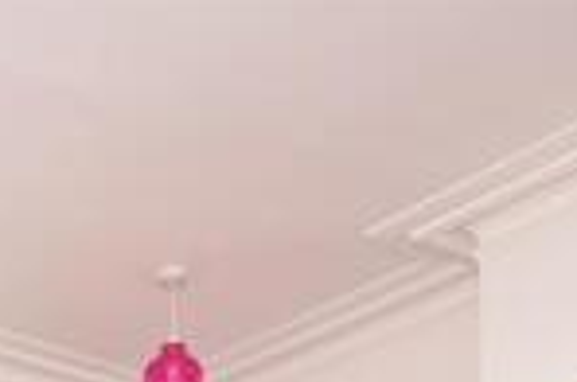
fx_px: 1279
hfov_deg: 24.4
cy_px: 826
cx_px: 12
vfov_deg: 13.7
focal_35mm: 80
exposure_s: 1/60
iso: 200
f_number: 5.6
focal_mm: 12
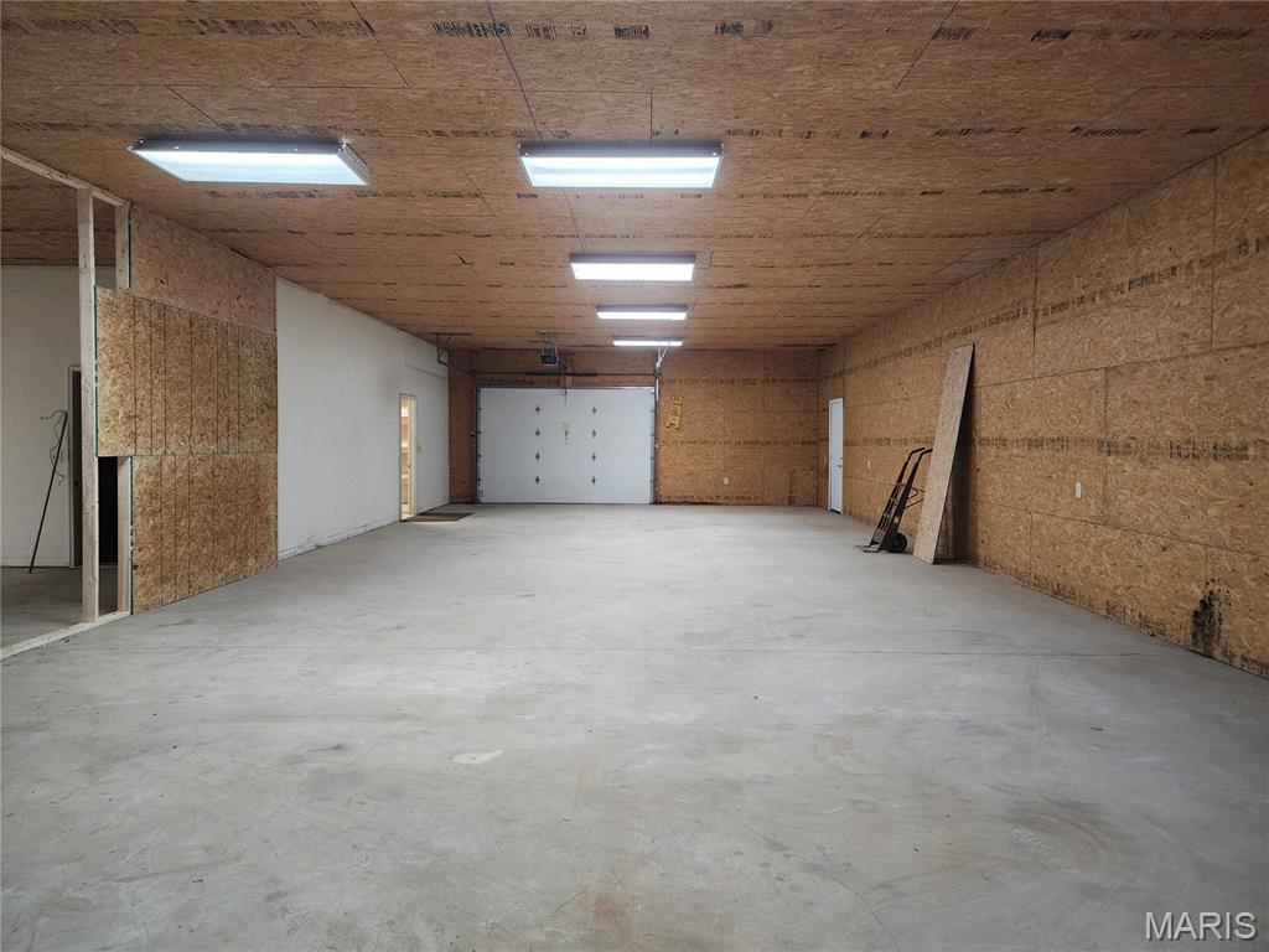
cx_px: 634
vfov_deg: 58.9
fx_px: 843
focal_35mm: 23
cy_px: 476
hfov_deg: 73.9
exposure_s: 1/120
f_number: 1.8
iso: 640
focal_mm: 6.4
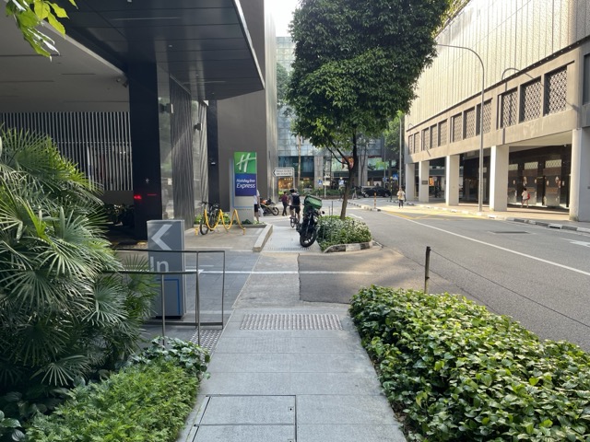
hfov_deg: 67.3
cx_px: 295
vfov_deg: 53.1
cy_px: 221
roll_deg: -0.4
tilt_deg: -3.7
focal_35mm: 26
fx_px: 443
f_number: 1.6
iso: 40
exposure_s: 1/200
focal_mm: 5.1
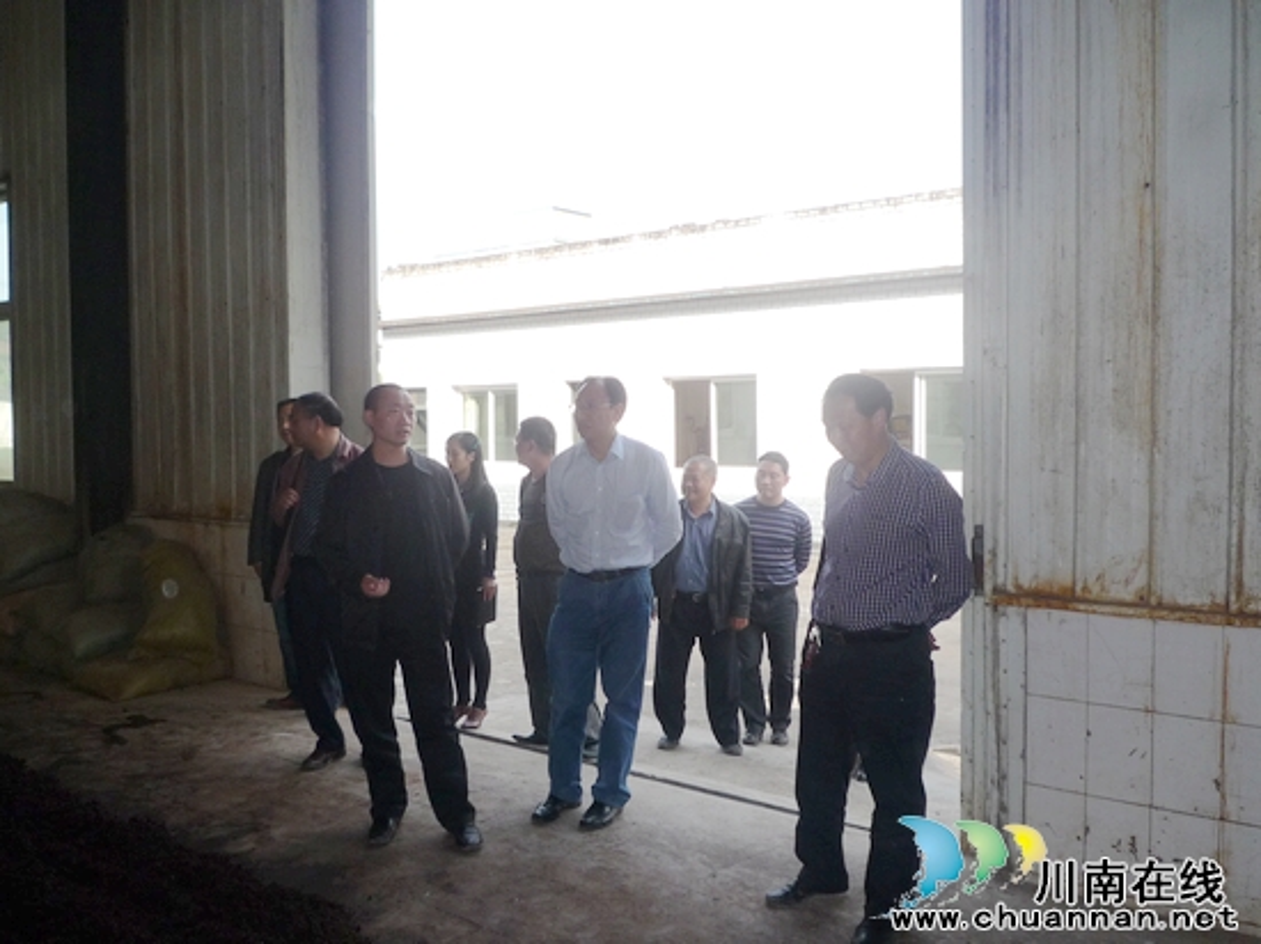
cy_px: 472
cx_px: 630
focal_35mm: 32
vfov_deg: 44.1
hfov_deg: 56.8
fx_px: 1165
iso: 100
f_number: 2.9
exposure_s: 1/320
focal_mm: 4.7
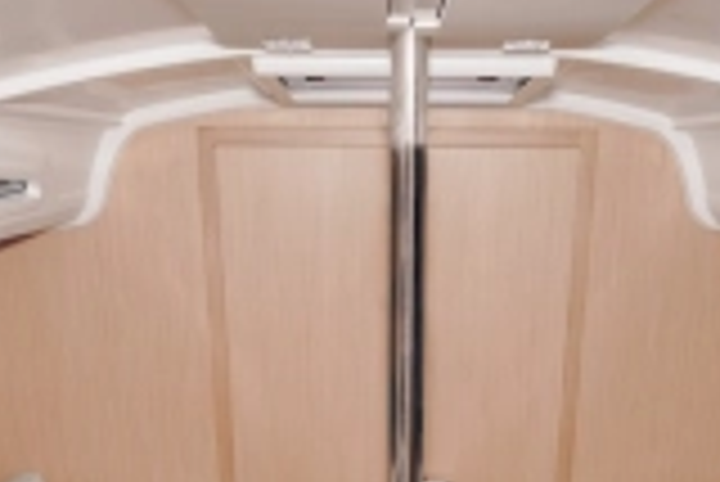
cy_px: 741
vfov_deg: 20.7
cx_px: 400
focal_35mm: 55
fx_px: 1101
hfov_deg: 36.2
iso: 100
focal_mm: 16
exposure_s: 1/60
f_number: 8
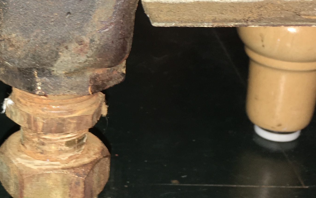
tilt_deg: -27.4
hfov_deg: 22.1
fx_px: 784
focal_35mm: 91
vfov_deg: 14.4
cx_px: 13
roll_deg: -1.2
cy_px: 99
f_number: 2.2
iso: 32
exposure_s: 1/16
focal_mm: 4.15
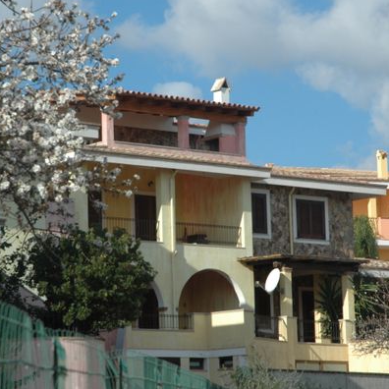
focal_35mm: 135
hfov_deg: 12.9
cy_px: 194
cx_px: 159
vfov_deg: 12.9
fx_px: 1716
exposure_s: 1/500
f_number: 11
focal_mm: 70
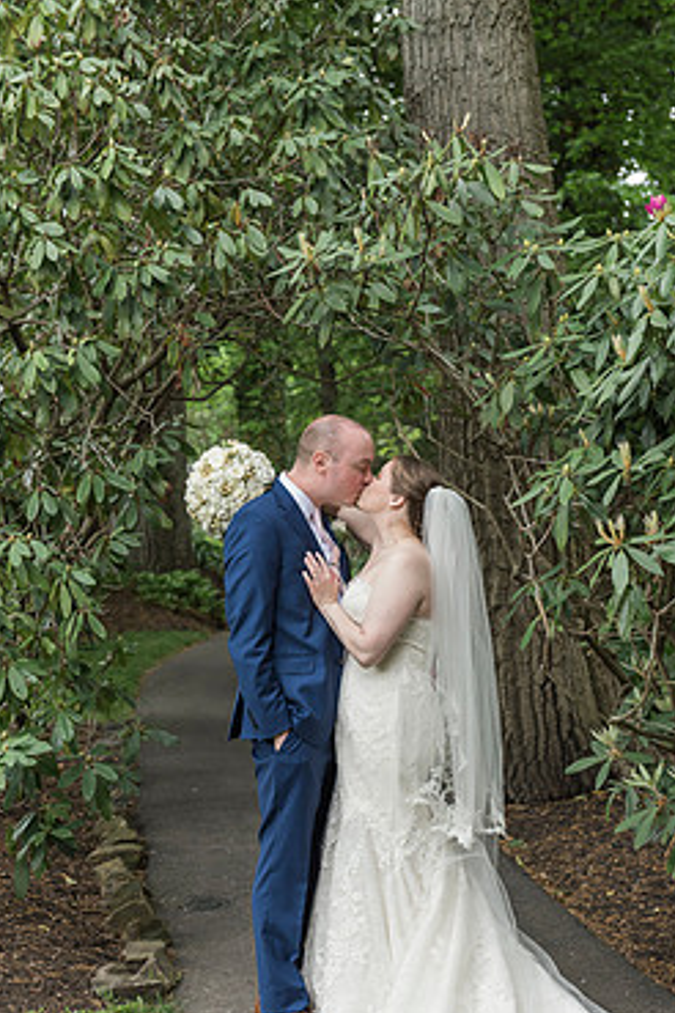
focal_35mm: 67
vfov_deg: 30.0
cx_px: 332
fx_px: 1884
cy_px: 612
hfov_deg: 20.3
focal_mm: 55
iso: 800
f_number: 3.5
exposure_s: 1/200
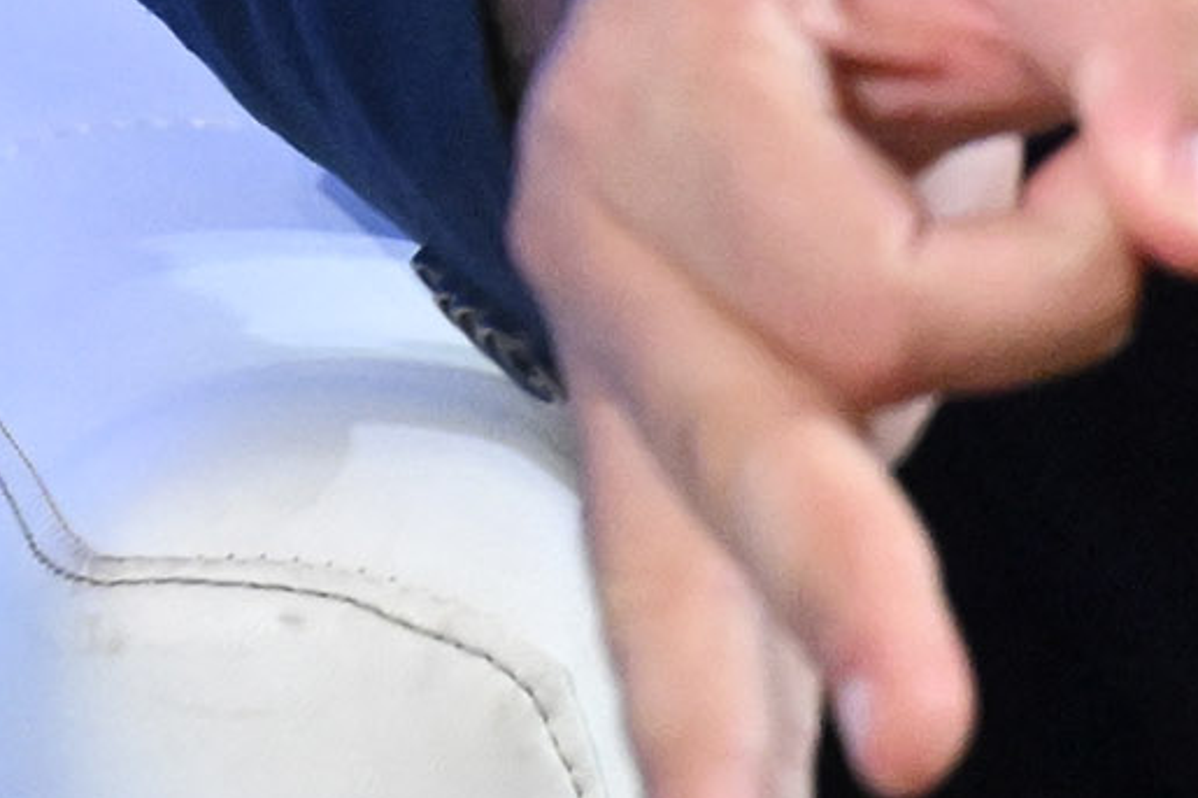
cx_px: 2787
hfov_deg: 1.6
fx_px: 41814
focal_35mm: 1257
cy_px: -1406
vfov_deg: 1.1
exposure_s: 1/320
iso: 5000
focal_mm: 185
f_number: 4
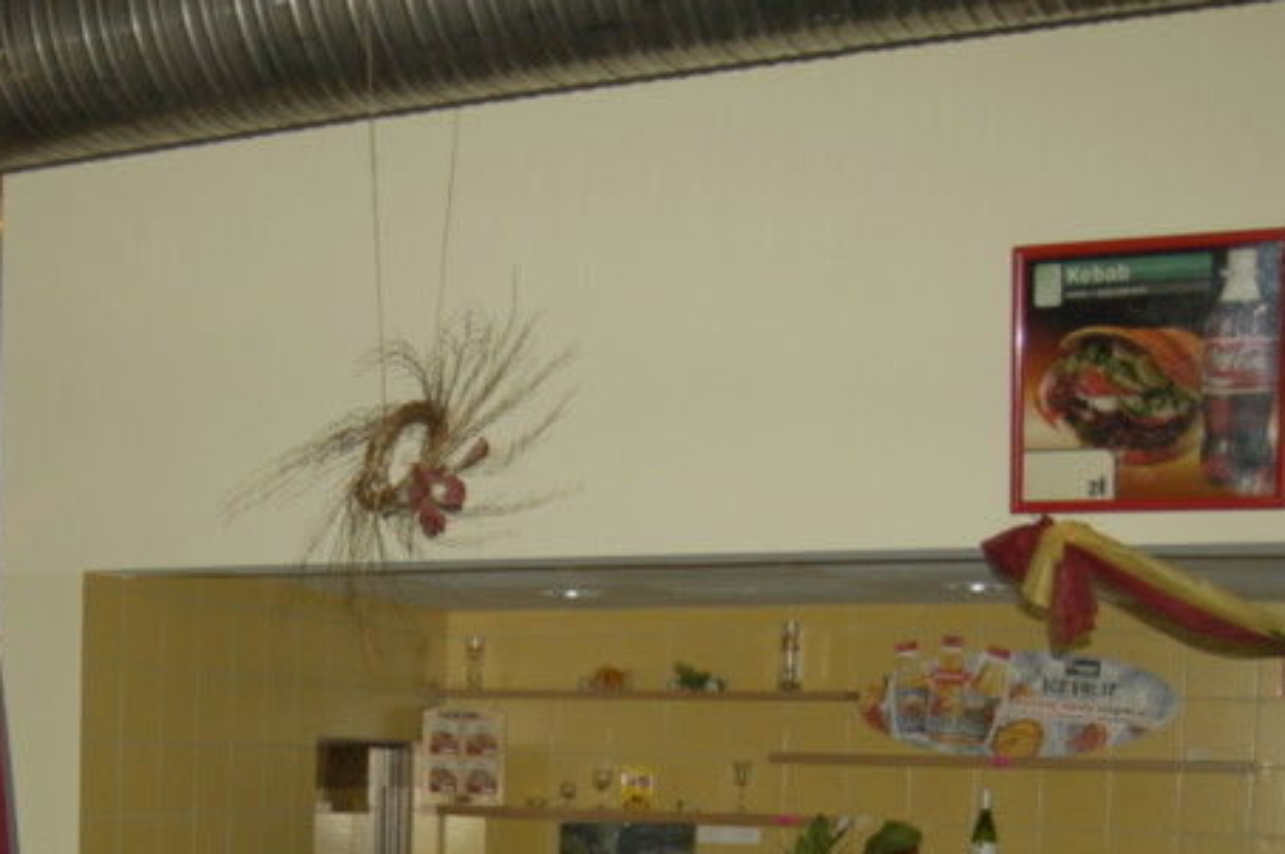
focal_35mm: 61
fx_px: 2175
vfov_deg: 21.0
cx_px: 167
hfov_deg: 31.6
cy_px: 956
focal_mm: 18
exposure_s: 1/60
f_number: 3.5
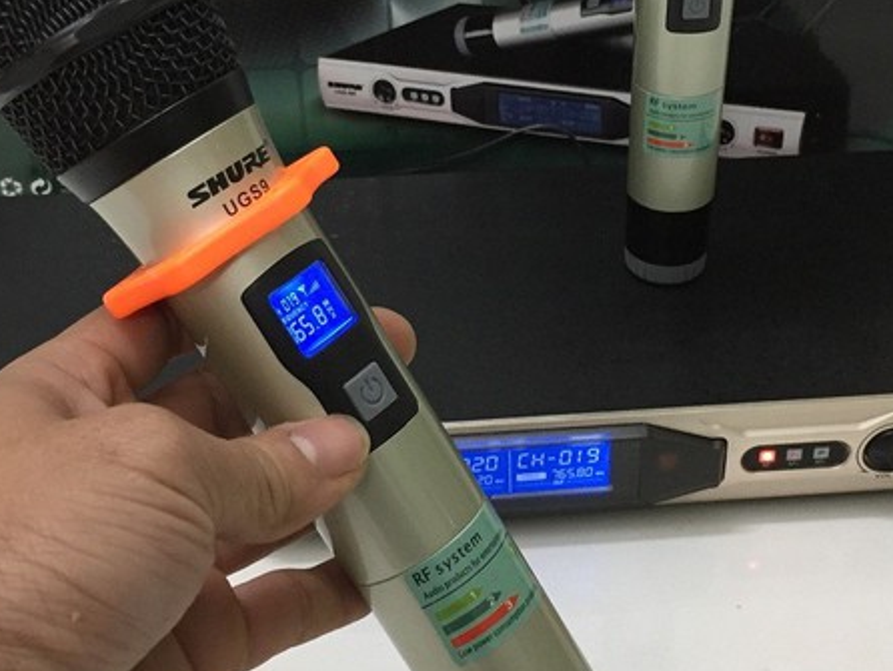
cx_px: 483
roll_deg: +2.7
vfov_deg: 27.9
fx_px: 1342
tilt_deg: -31.1
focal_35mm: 52
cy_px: 236
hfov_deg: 36.8
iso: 200
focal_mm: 4.15
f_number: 2.2
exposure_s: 1/33
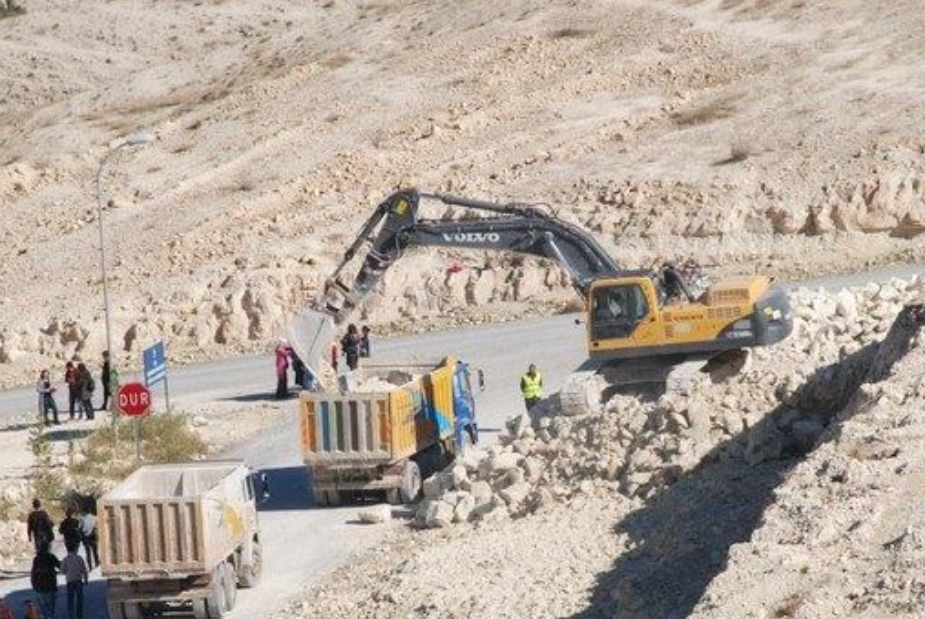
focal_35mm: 320
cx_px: 509
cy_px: 426
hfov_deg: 6.4
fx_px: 8224
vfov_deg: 4.3
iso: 400
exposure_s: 1/1250
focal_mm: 135
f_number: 9
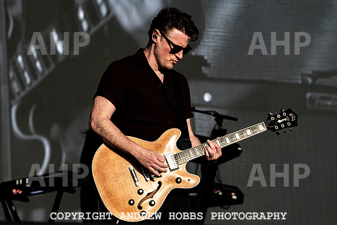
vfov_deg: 6.1
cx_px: 168
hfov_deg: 9.2
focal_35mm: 225
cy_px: 99
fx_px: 2102
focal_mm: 200
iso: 320
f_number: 5.6
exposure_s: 1/1250
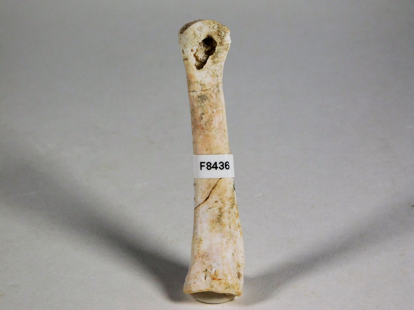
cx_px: 207
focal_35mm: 134
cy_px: 155
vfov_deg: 11.1
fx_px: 1603
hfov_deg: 14.7
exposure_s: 1/320
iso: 125
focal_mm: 23.7
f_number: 5
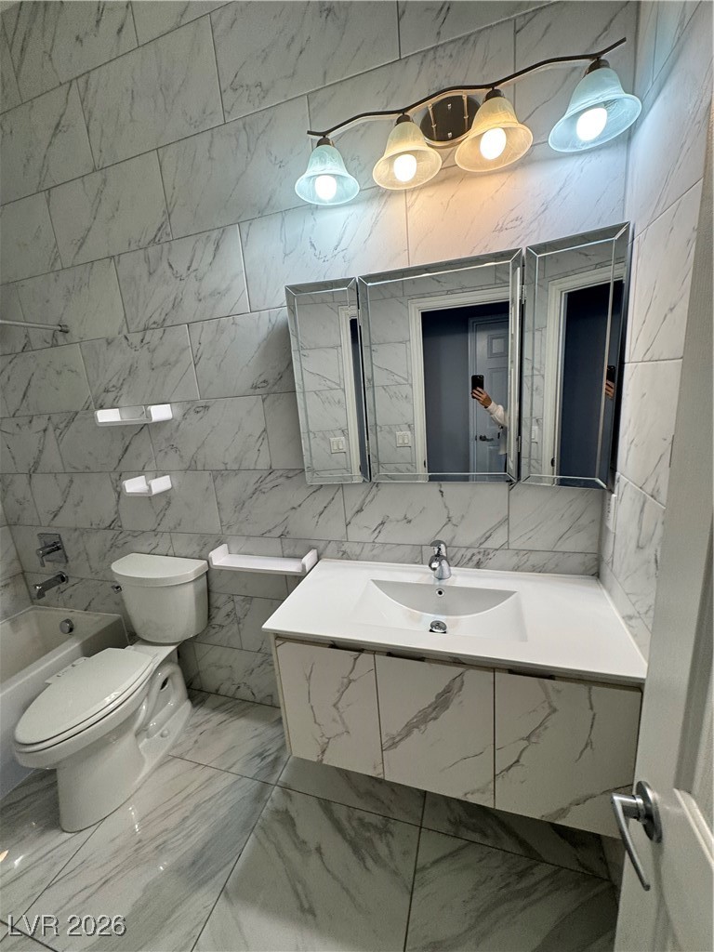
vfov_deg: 102.1
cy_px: 476
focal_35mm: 14
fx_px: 385
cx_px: 357
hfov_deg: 85.7
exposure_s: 1/120
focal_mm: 2.22
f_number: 2.2
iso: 80
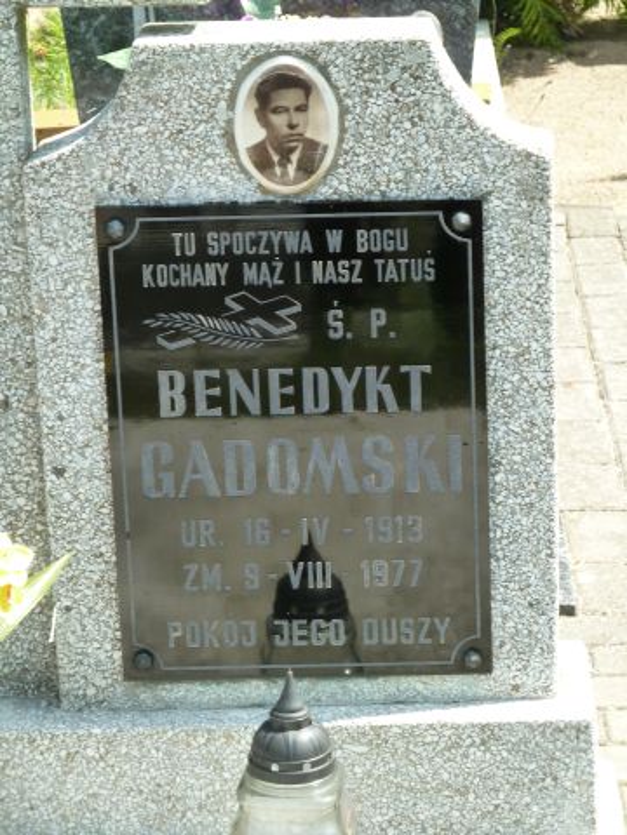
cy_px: 418
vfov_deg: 16.6
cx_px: 314
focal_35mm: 119
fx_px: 2874
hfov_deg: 12.5
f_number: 4.4
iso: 125
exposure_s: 1/125
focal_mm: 19.5
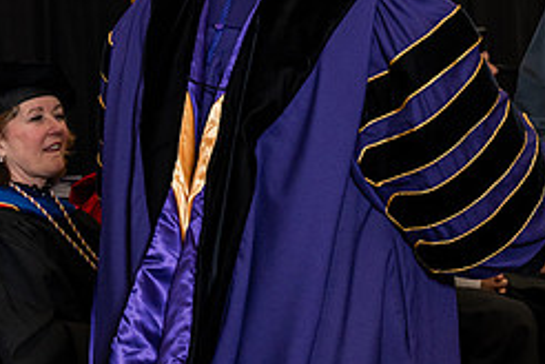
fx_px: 2498
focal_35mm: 165
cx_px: 465
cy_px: 74
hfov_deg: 12.4
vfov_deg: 8.3
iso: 1250
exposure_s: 1/200
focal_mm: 70
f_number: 5
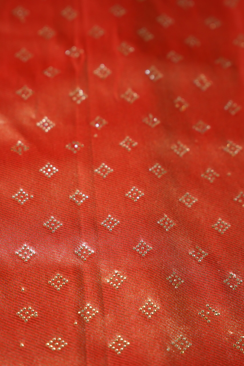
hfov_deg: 13.0
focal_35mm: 105
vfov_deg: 19.5
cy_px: 183
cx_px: 122
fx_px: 1067
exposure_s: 1/200
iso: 500
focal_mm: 70
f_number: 2.8
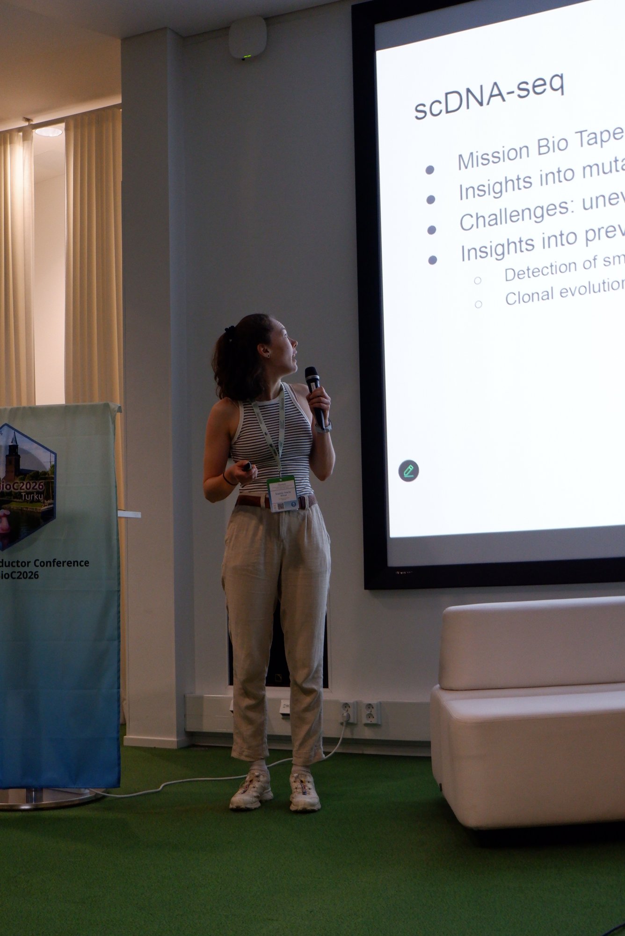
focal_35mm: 45
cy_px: 468
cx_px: 312
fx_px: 1170
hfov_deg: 29.9
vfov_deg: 43.6
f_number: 4.7
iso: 2000
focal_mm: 30.5
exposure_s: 1/180
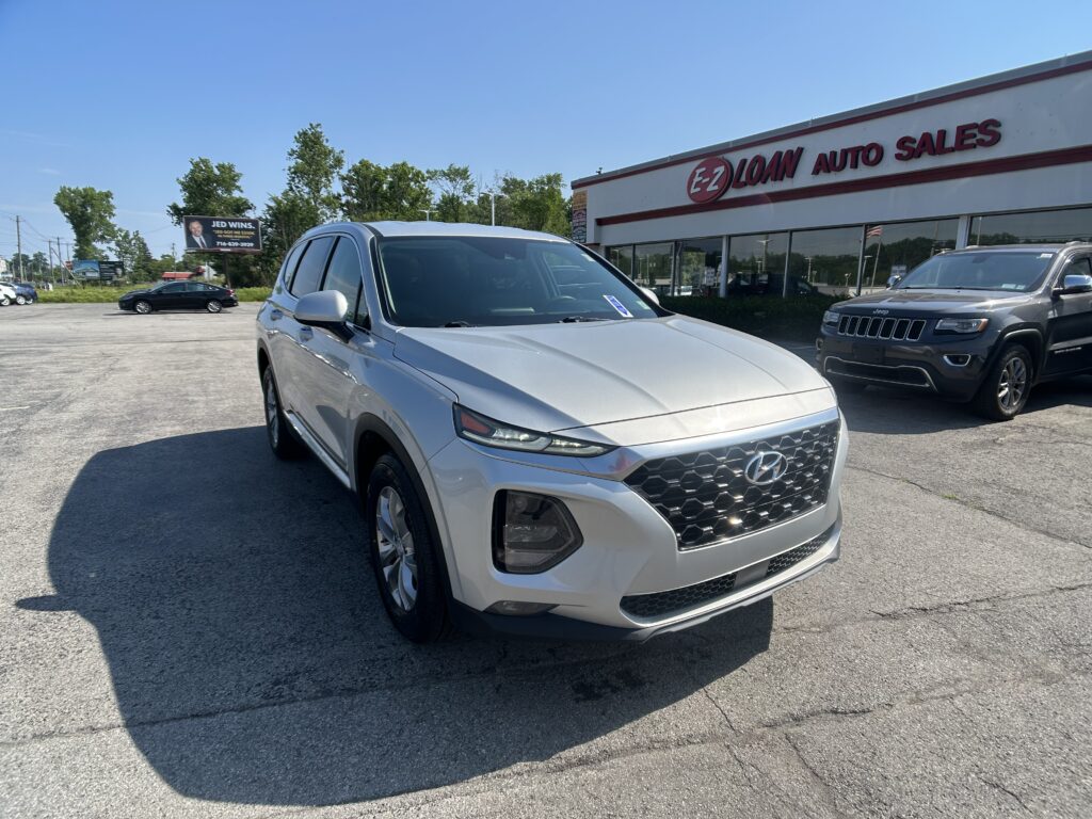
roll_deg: -2.1
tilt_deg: -10.8
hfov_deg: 67.3
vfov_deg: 53.1
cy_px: 410
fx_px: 820
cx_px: 546
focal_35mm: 26
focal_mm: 5.7
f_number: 1.5
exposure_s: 1/3571
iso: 50
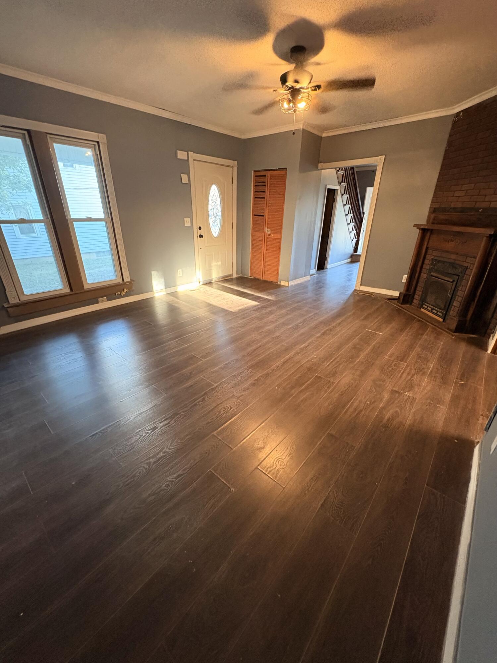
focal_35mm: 14
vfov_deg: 102.1
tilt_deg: -24.6
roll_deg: -1.0
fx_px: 268
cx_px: 248
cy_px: 332
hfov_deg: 85.7
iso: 1000
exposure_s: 1/60
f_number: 2.2
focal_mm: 2.22
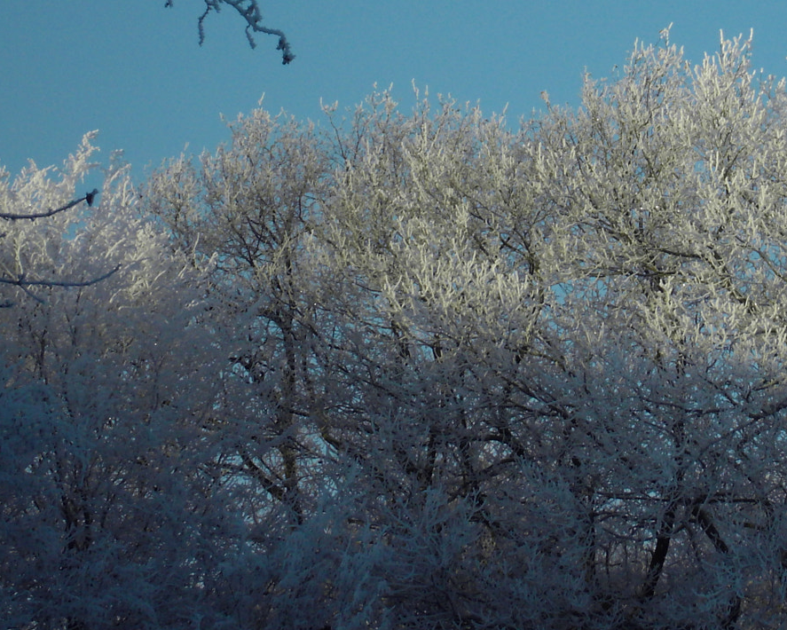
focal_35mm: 196
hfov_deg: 9.8
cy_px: -43
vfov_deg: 7.8
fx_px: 4566
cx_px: 792
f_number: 5.9
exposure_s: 1/400
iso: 80
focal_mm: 15.5
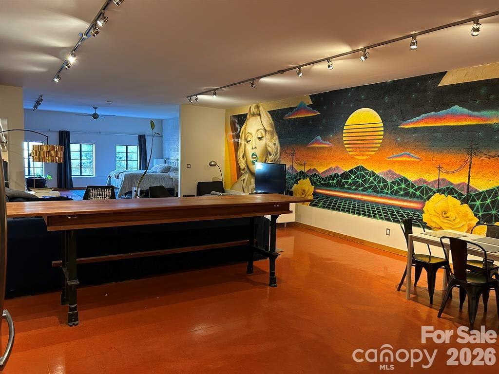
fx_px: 375
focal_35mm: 26
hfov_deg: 67.3
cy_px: 187
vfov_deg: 53.1
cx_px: 250
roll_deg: -1.5
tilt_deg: -5.0
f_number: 1.5
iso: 320
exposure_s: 1/60
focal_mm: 5.7
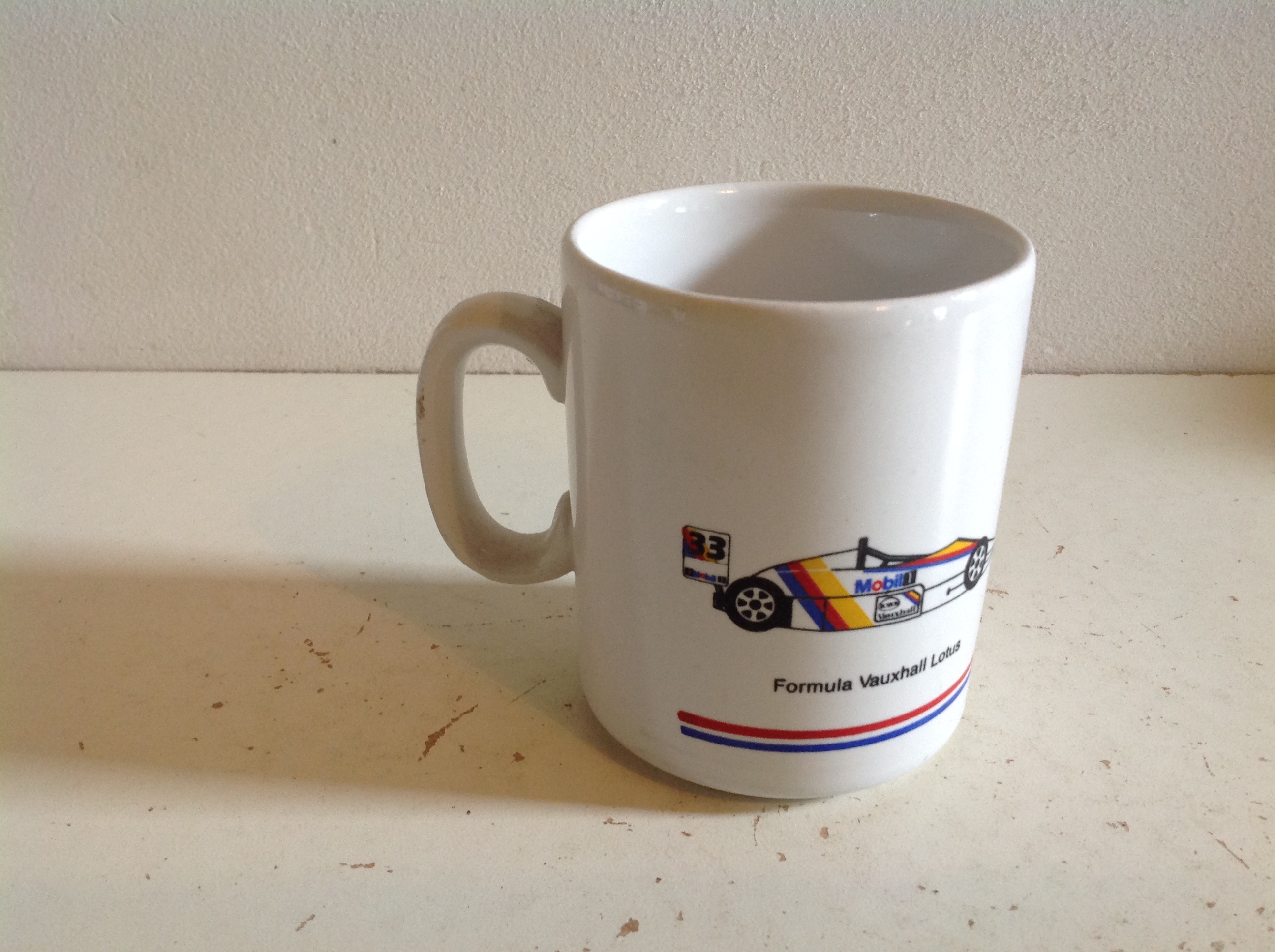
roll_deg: -0.7
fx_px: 1287
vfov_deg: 40.6
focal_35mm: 35
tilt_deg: -23.7
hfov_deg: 52.7
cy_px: 476
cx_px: 638
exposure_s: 1/15
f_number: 2.4
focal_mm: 4.28
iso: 100
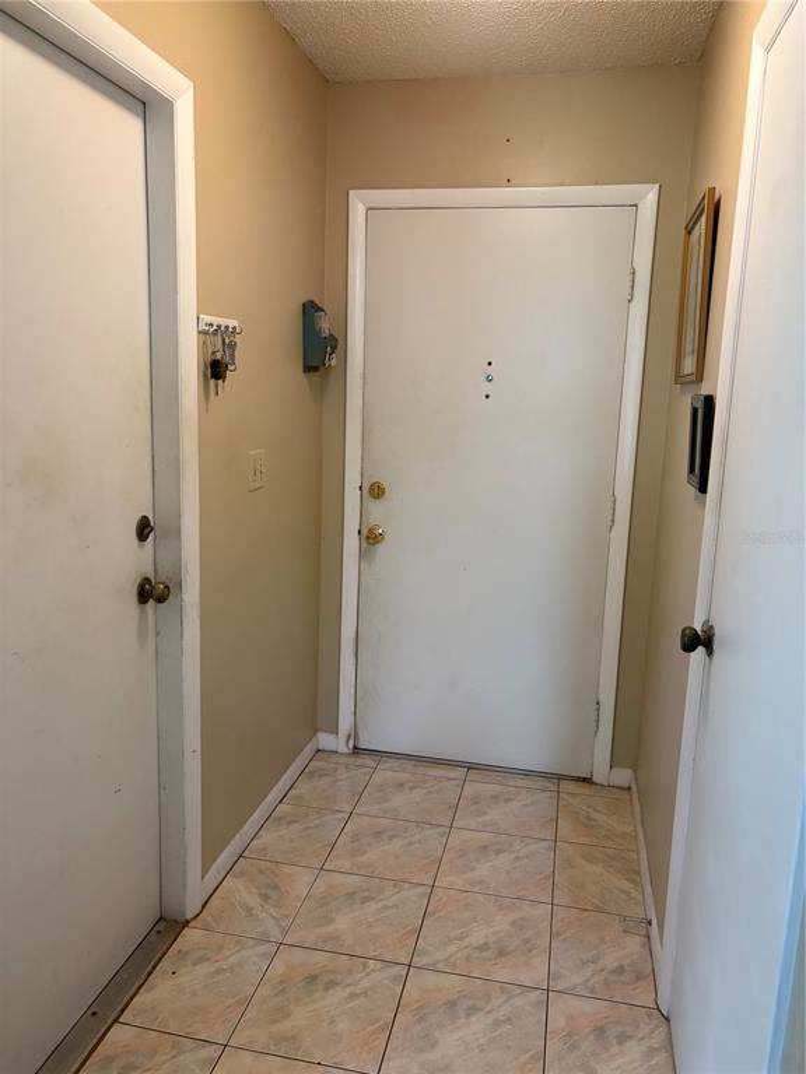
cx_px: 403
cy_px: 537
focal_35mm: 26
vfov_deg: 67.3
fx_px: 807
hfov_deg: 53.1
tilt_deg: -9.7
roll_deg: -2.3
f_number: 1.6
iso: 320
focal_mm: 5.96
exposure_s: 1/60
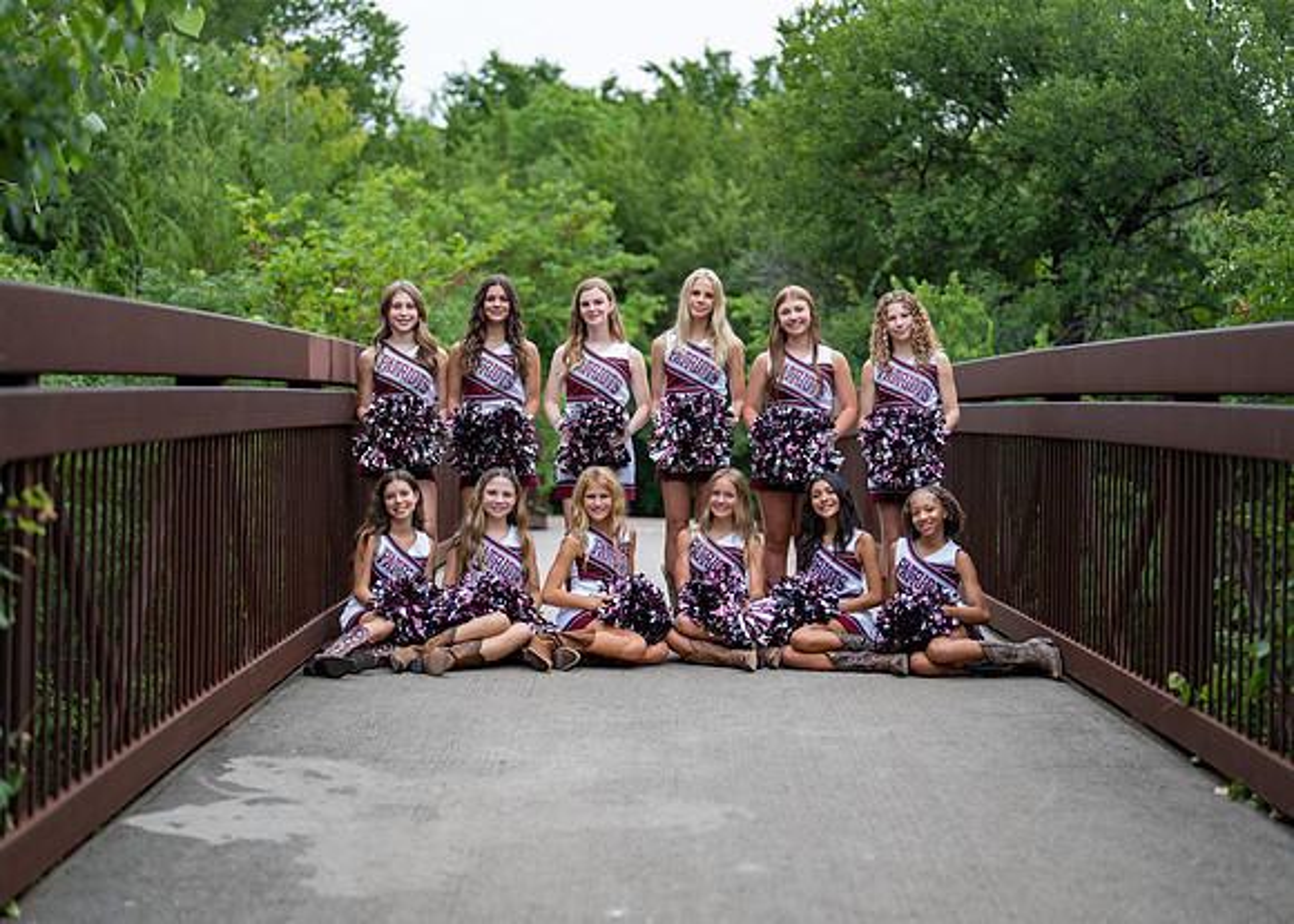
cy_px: 493
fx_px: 2094
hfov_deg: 34.3
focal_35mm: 57
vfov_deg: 24.9
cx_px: 704
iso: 100
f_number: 1.4
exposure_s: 1/1000
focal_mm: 50
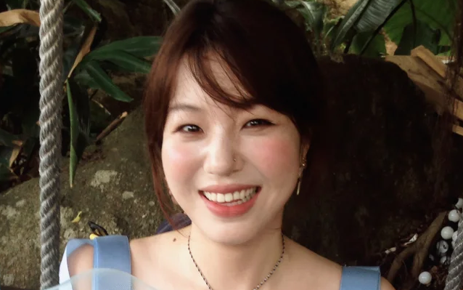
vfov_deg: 15.1
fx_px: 997
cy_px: 457
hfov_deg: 26.1
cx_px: 195
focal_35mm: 79
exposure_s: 1/60
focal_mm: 4.12
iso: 50
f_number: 2.4
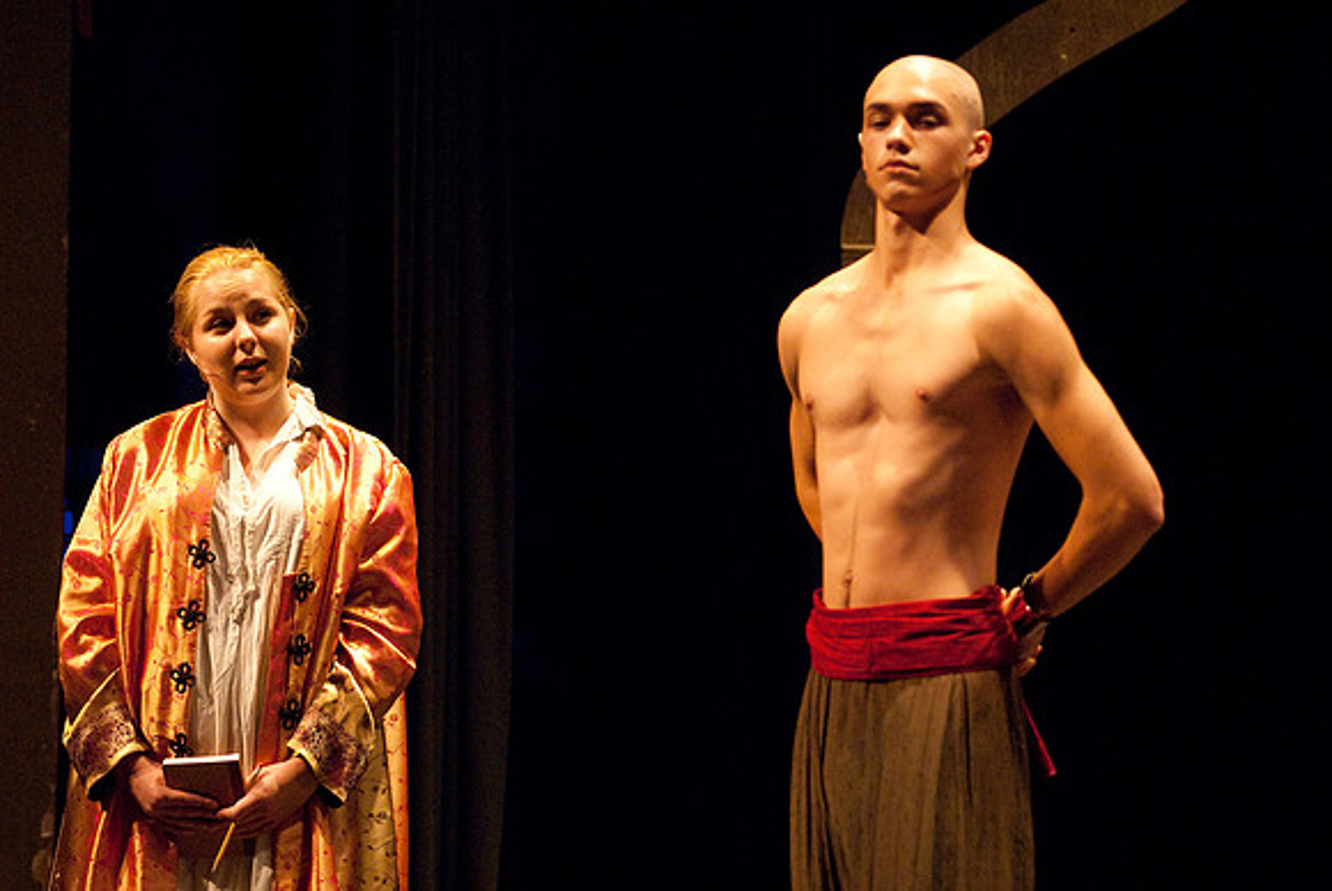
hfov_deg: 12.4
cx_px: 666
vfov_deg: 8.3
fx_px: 6111
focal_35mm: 165
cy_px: 446
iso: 1000
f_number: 2.8
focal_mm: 110
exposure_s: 1/200
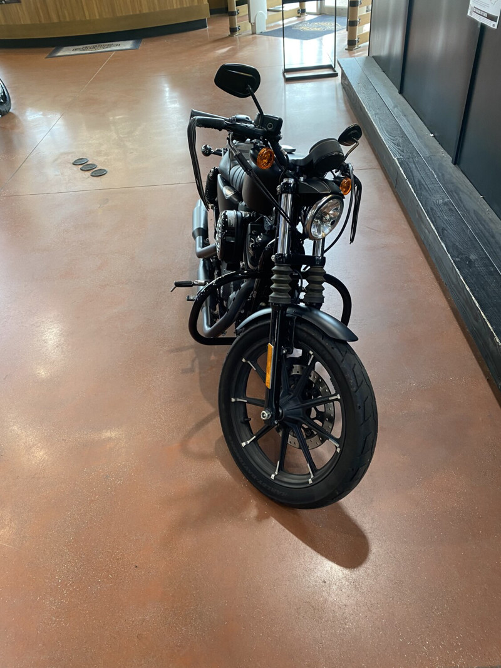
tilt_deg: -38.3
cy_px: 334
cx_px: 250
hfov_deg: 53.1
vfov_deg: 67.3
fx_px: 502
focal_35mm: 26
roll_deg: +5.5
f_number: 1.8
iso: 80
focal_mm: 4.25
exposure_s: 1/60
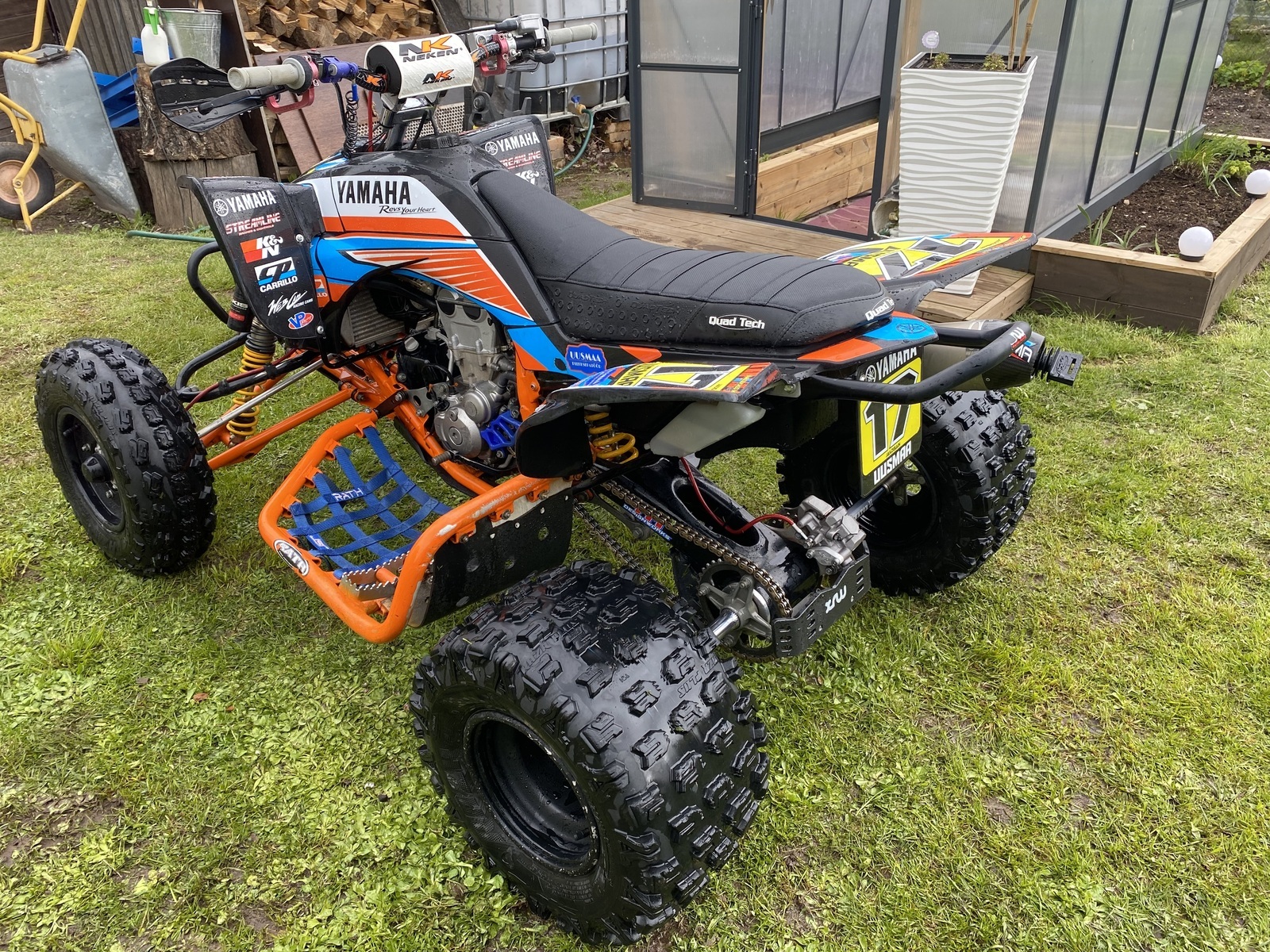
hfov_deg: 67.3
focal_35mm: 26
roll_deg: +1.9
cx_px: 635
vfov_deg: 53.1
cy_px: 476
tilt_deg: -30.7
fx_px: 954
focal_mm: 4.25
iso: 32
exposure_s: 1/355
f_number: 1.8
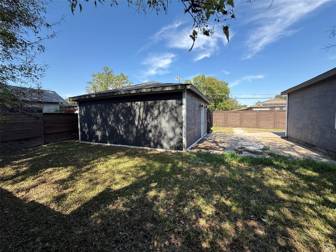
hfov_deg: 102.1
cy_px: 126
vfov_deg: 85.7
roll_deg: +0.0
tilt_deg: -4.0
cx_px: 168
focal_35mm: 14
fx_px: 136
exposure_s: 1/502
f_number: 2.2
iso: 50
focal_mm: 2.22
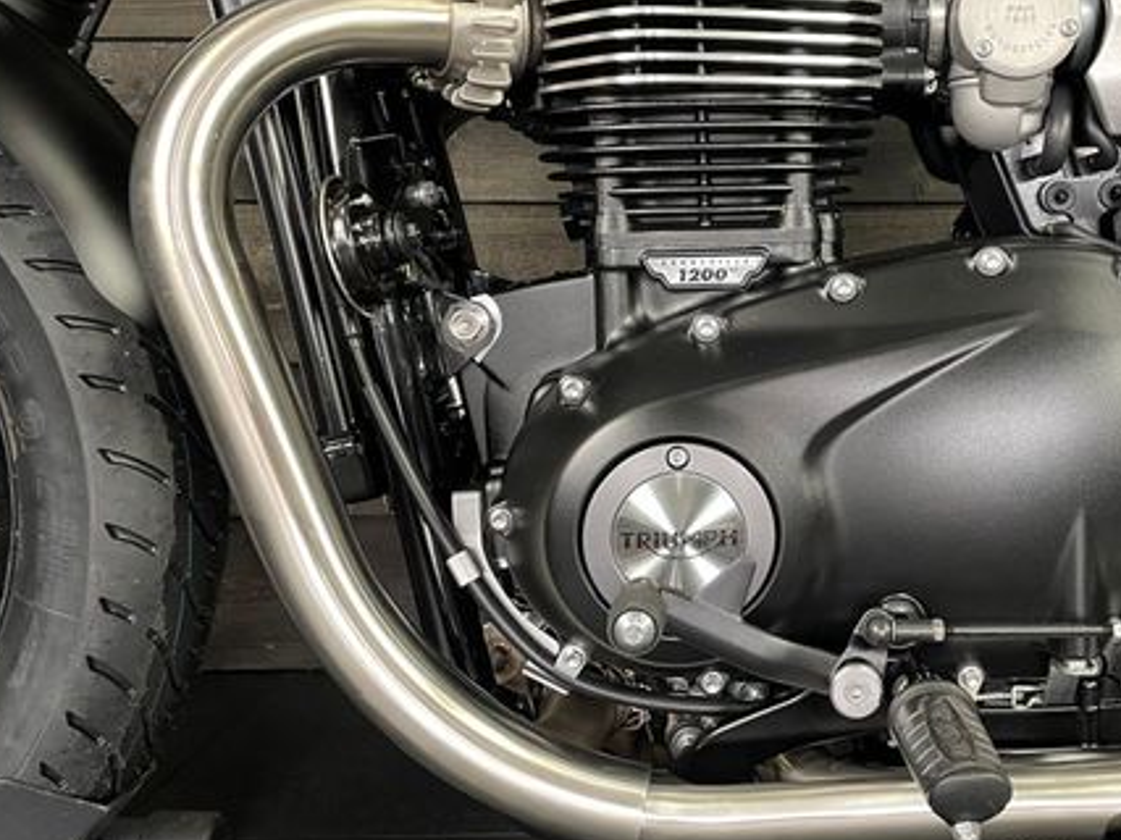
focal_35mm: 39
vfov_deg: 36.6
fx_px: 1263
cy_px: 331
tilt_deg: -3.1
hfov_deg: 47.0
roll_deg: +0.9
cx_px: 761
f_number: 1.6
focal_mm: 4.2
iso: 250
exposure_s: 1/50
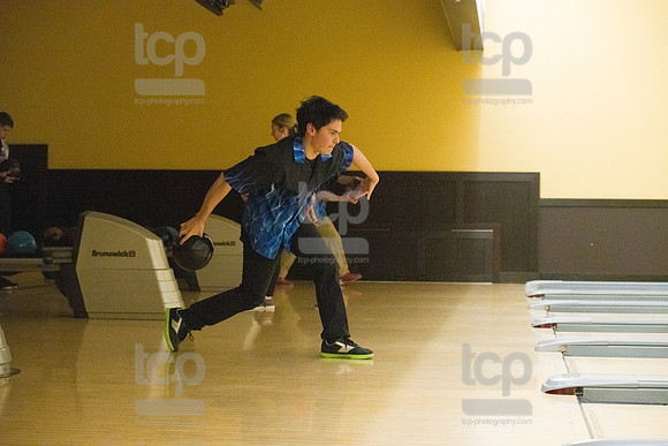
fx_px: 1299
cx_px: 334
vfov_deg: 19.5
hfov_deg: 28.8
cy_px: 223
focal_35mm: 70
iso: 10000
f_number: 4.5
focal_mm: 70
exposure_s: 1/1000
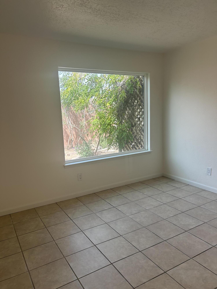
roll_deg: +1.7
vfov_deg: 67.3
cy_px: 144
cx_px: 108
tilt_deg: -9.1
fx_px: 217
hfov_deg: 53.1
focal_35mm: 26
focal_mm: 5.7
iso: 50
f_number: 1.5
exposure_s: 1/302
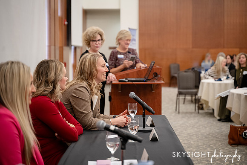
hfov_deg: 26.9
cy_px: 82
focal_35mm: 75
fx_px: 515
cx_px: 124
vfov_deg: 18.2
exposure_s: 1/250
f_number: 2.8
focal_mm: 75
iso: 3200
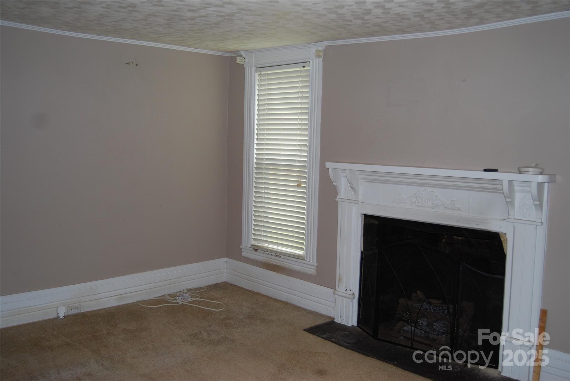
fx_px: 523
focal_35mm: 33
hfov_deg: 57.2
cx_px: 285
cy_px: 190
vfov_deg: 40.1
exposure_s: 1/60
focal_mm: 22
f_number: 3.8
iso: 200
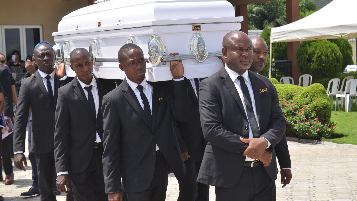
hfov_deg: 29.0
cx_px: 179
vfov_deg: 16.5
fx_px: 691
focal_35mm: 73
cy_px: 105
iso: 100
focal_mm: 46
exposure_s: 1/250
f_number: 8
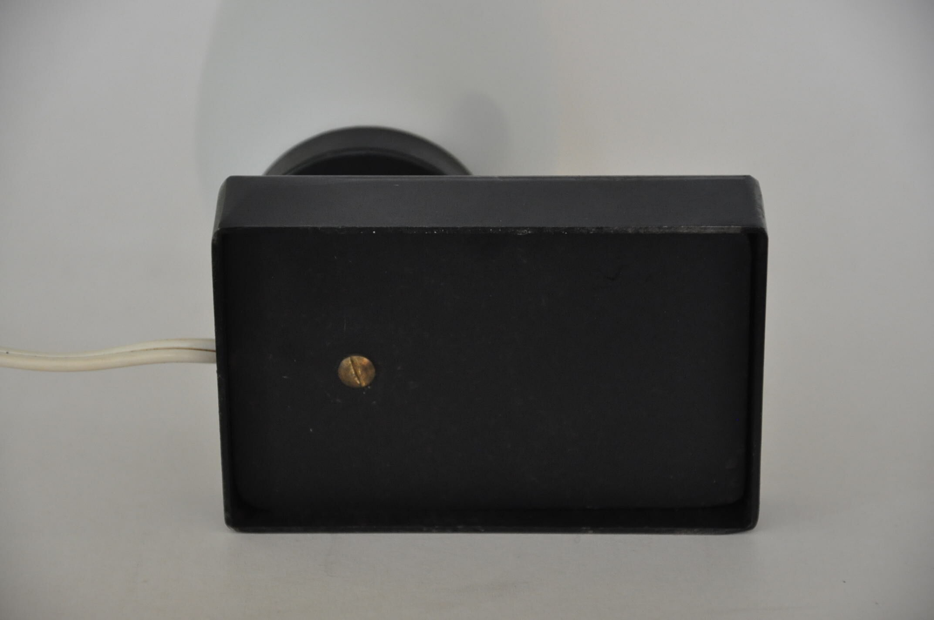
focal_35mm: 158
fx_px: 4081
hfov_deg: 13.1
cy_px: 310
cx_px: 467
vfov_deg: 8.7
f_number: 5.6
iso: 1600
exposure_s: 1/40
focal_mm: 105
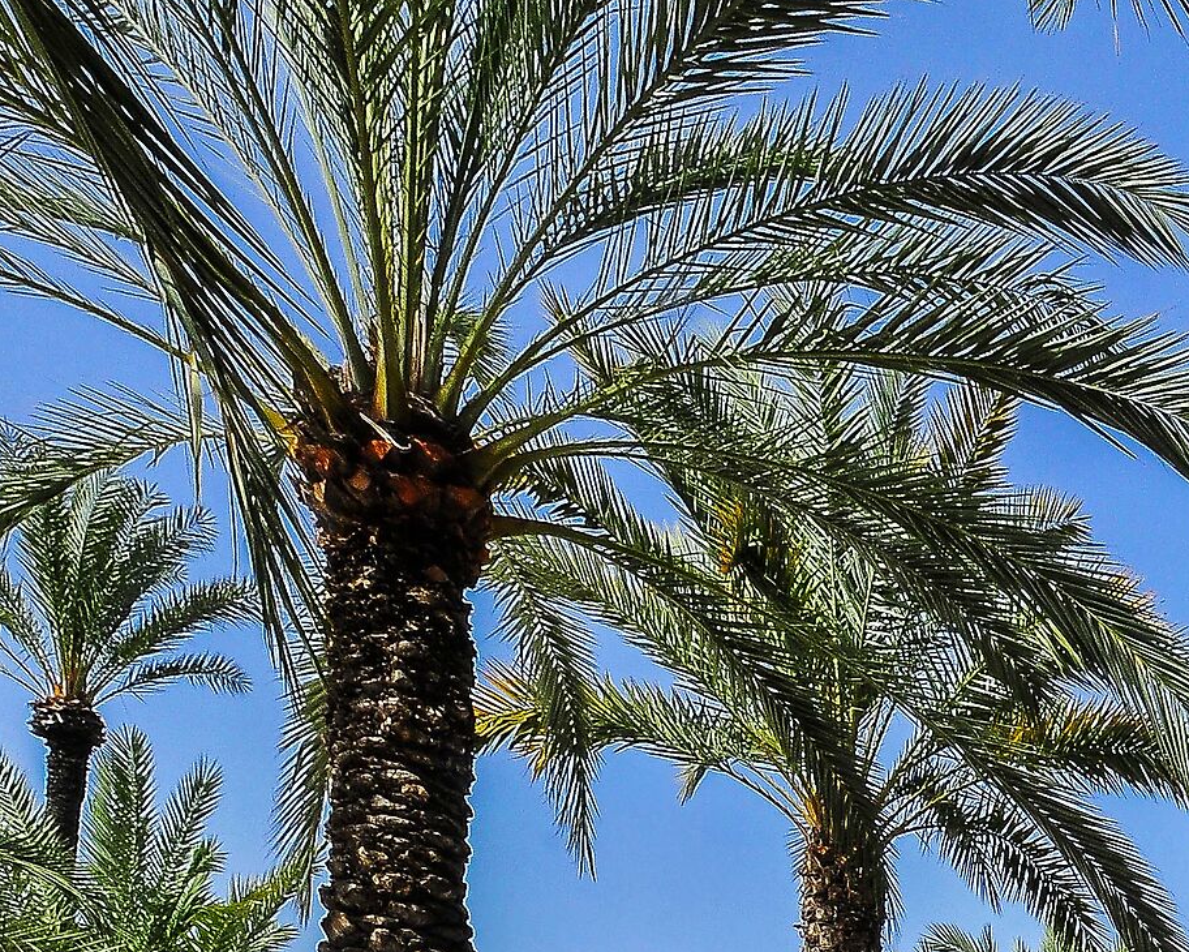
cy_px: 1019
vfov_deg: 35.1
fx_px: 1302
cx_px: 1031
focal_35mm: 37
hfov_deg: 45.3
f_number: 20
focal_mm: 10
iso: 250
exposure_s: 1/60
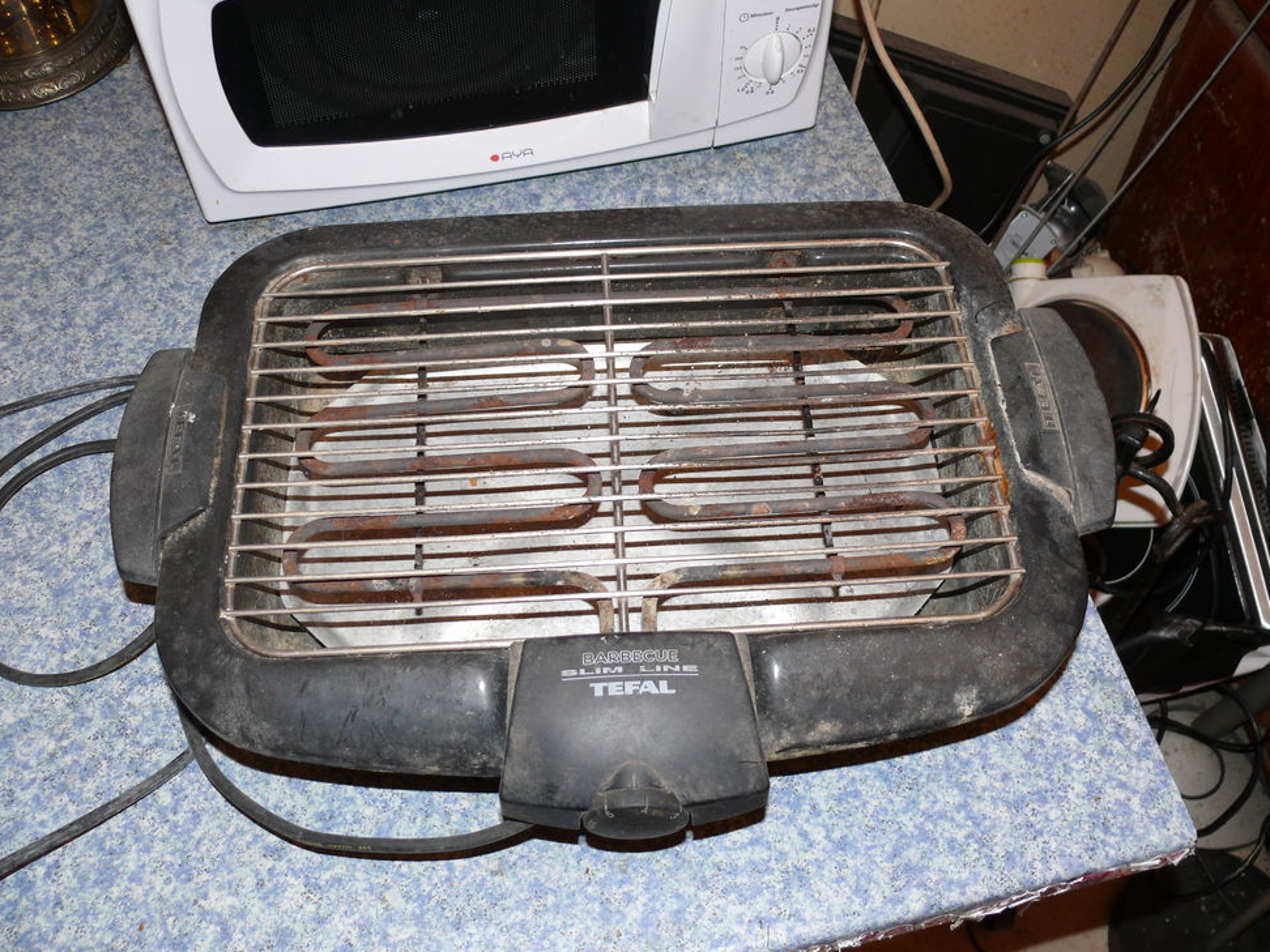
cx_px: 638
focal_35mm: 36
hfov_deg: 51.4
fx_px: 1321
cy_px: 466
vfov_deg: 39.7
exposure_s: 1/30
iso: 100
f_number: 2.8
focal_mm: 7.4
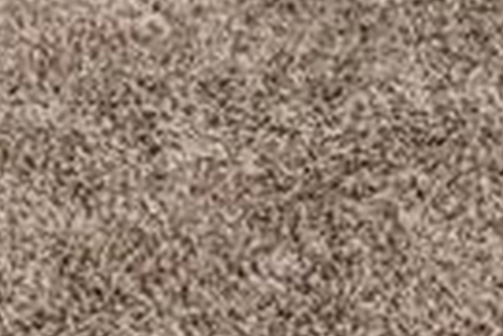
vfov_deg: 8.0
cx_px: 313
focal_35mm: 123
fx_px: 1712
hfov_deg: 16.7
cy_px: -915
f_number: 13
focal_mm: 16.2
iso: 200
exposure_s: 1.6
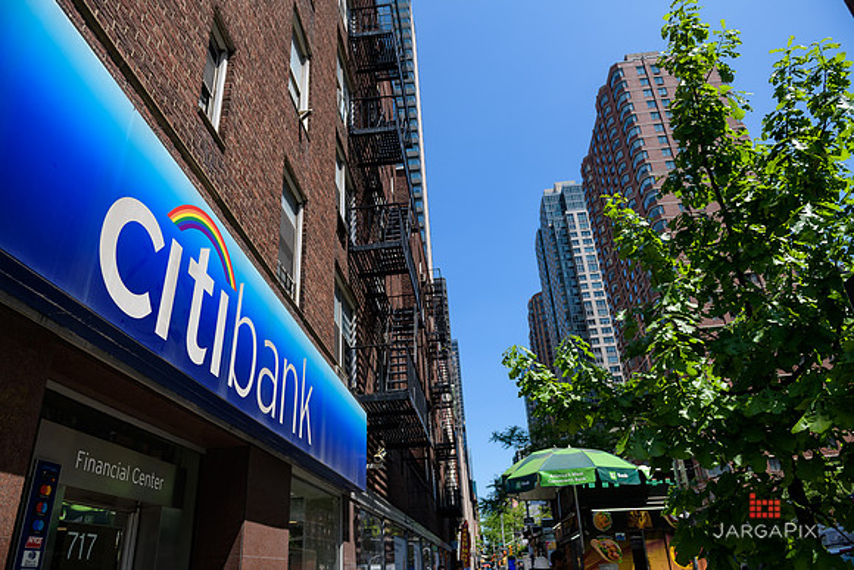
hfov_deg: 73.7
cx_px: 427
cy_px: 285
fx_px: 569
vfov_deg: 53.2
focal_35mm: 24
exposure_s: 1/2000
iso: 200
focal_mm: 24
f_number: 4
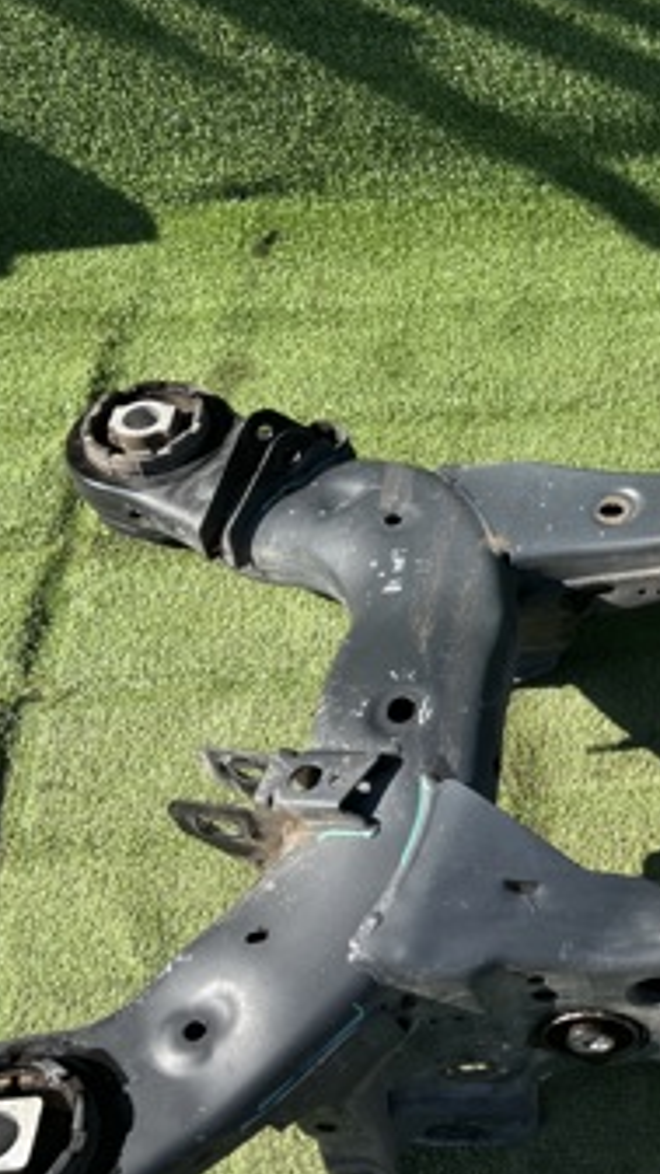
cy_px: 657
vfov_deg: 38.4
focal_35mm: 54
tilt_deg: -49.2
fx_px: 1680
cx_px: 883
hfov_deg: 20.2
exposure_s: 1/1328
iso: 50
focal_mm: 5.96
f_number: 1.6
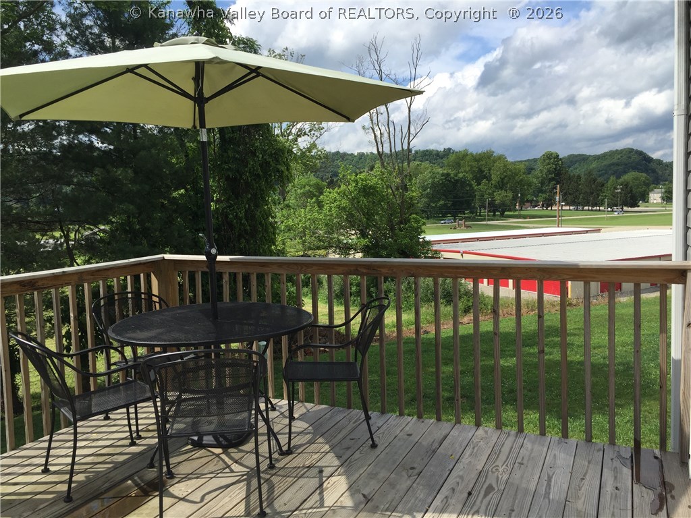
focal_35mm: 29
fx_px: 579
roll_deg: +1.1
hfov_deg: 61.7
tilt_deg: -4.3
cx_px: 346
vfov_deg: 48.2
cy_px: 259
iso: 32
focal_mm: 4.15
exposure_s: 1/1799
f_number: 2.2
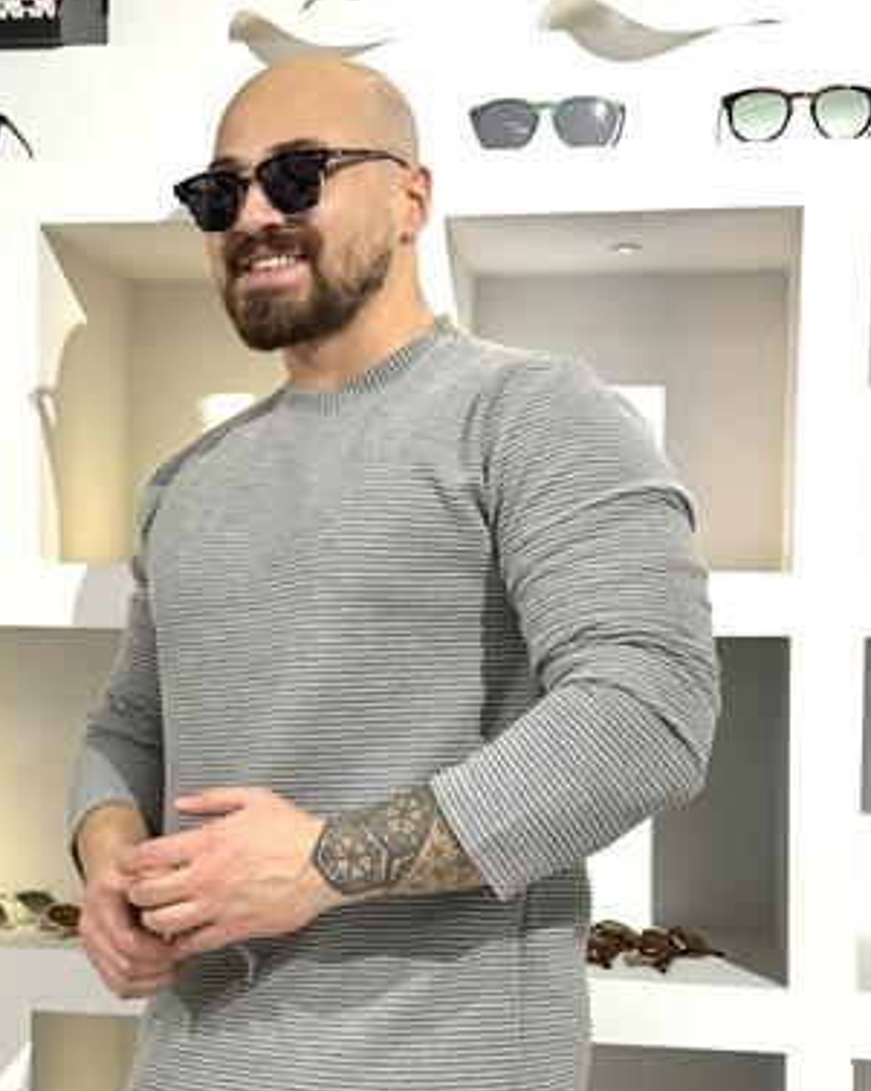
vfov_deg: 32.4
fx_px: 1871
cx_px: 385
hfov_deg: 26.2
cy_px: 651
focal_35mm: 58
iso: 80
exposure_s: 1/100
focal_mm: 6.76
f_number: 1.78
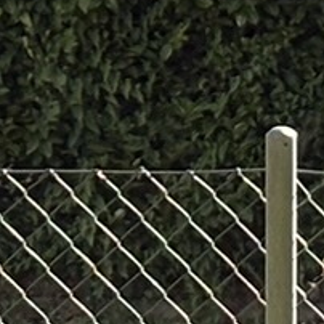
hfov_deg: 3.8
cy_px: -717
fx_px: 4935
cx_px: 13
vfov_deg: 3.6
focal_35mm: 466
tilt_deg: +8.3
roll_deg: -0.4
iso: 50
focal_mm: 5.96
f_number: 1.6
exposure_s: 1/552
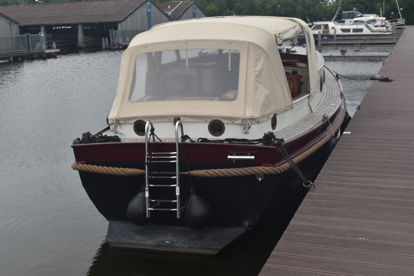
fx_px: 552
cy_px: 138
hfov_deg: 41.1
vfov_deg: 28.1
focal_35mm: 48
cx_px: 207
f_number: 8
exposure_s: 1/200
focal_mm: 32
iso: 100
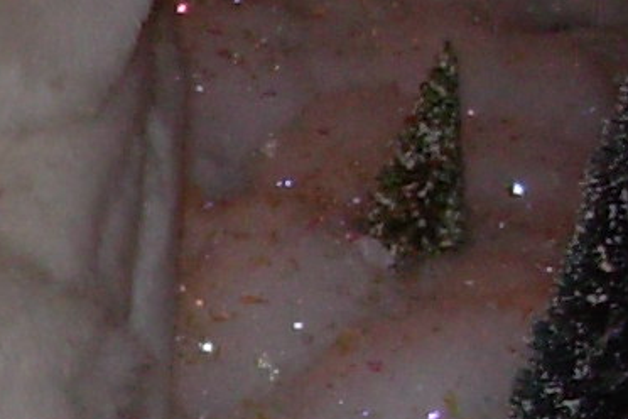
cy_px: 674
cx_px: -582
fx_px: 5215
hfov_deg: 6.7
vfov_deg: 4.6
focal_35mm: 299
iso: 50
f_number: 2.9
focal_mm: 6.3
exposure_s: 1/32
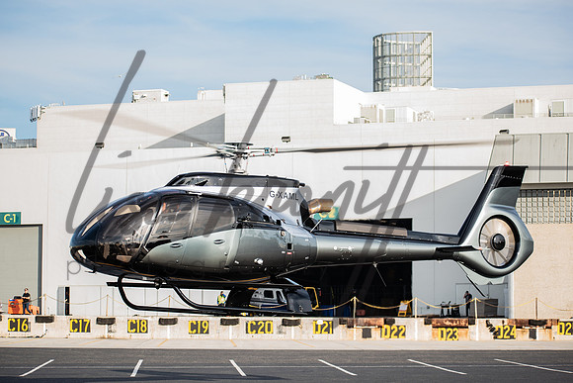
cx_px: 286
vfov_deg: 12.9
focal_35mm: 106
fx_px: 1694
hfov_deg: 19.2
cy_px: 192
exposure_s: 1/200
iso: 100
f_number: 4.5
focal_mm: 70
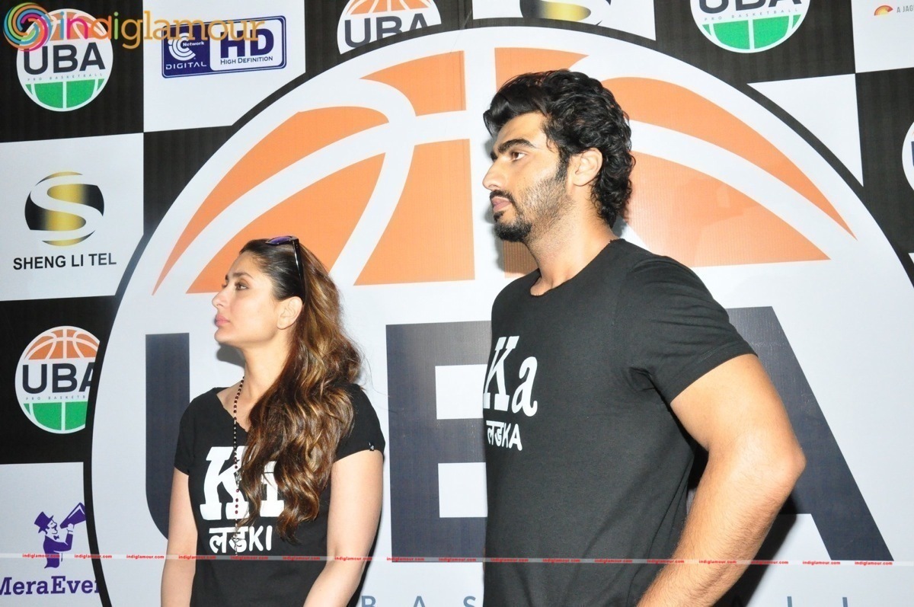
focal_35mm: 38
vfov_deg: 35.4
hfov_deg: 51.3
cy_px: 304
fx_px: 951
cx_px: 457
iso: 3200
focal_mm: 25
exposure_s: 1/125
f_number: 6.3
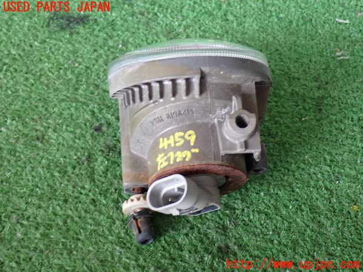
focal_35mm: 47
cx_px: 182
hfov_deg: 40.4
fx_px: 493
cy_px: 136
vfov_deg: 30.9
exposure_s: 1/50
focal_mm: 8.4
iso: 400
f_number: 3.1
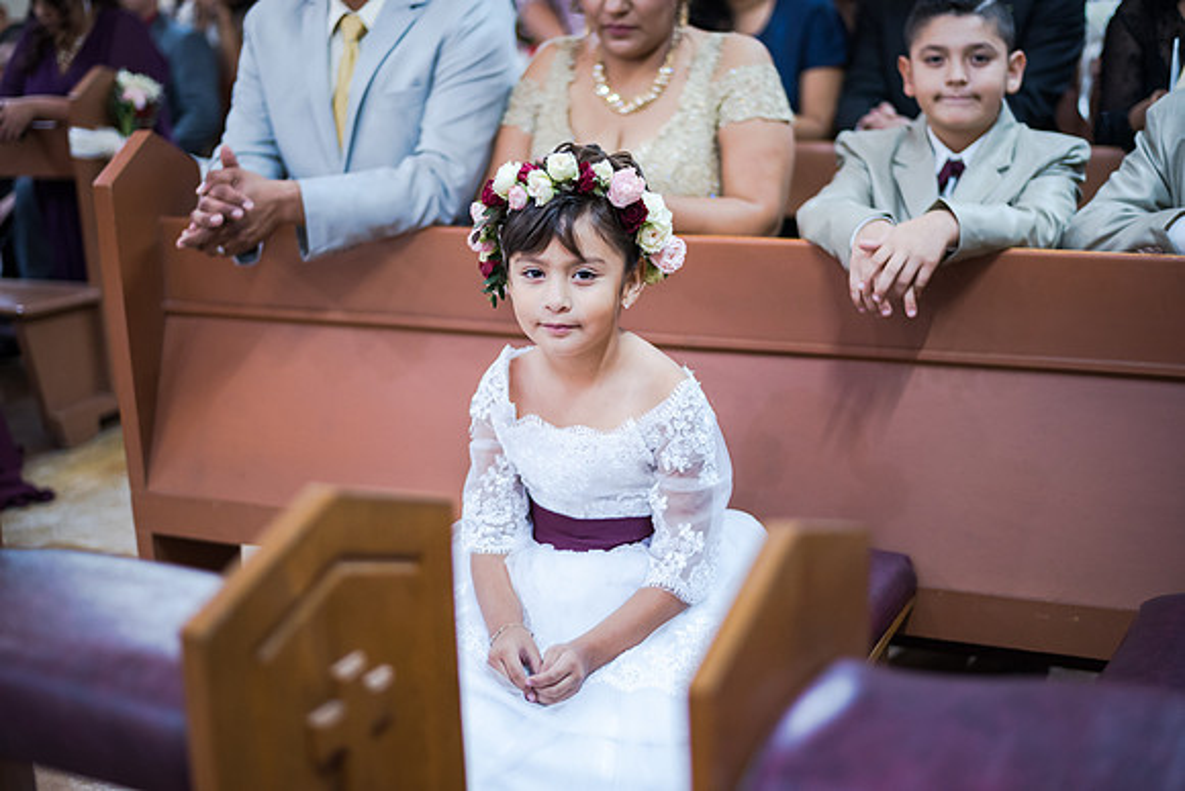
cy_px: 396
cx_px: 592
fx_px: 1646
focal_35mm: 50
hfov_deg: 39.6
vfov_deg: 27.0
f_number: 1.8
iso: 1600
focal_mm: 50
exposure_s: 1/125
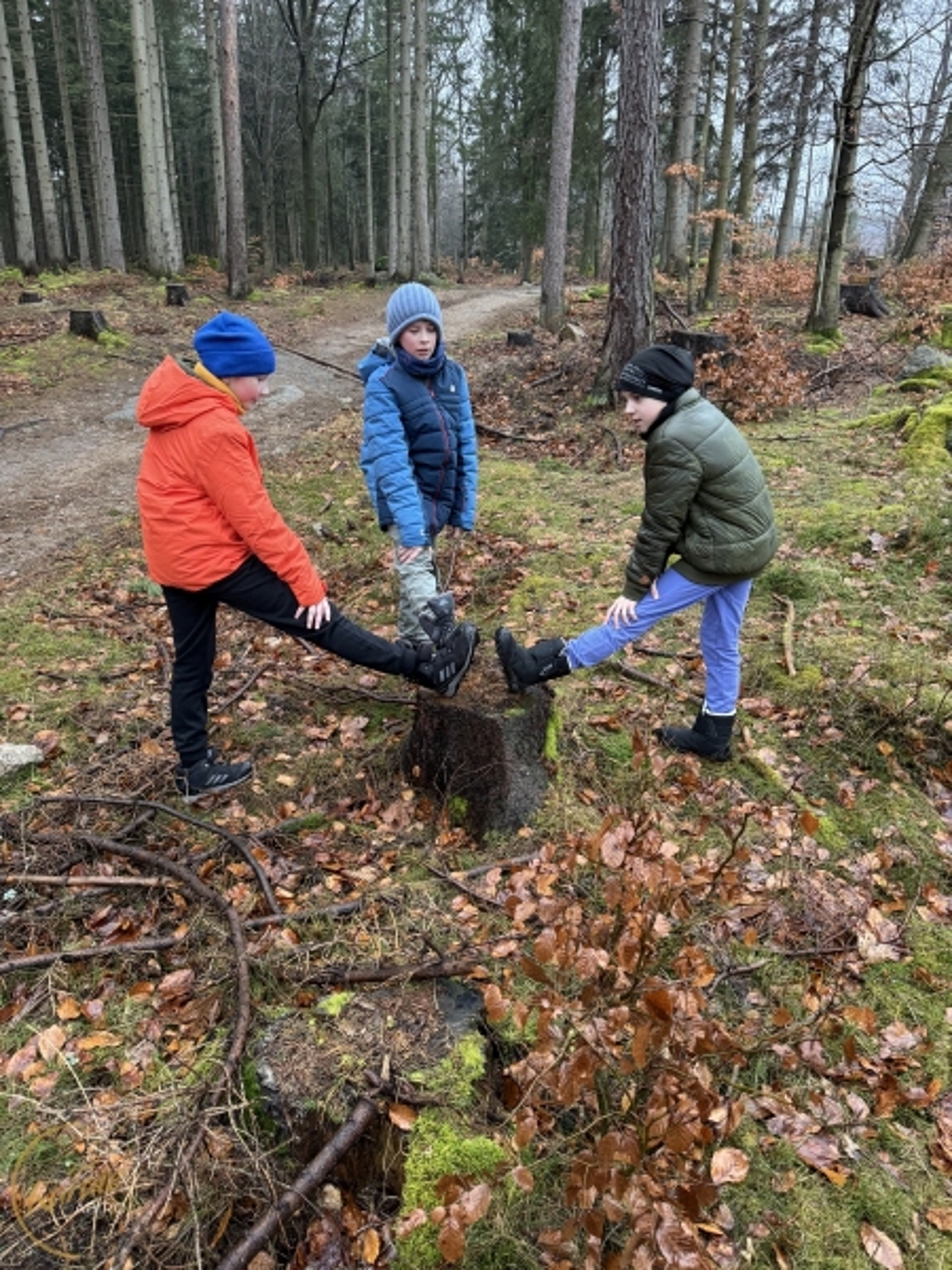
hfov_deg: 56.8
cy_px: 635
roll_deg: -1.2
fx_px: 880
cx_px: 476
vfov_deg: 71.6
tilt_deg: -19.3
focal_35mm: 24
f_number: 1.78
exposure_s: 1/60
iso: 250
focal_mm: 6.86
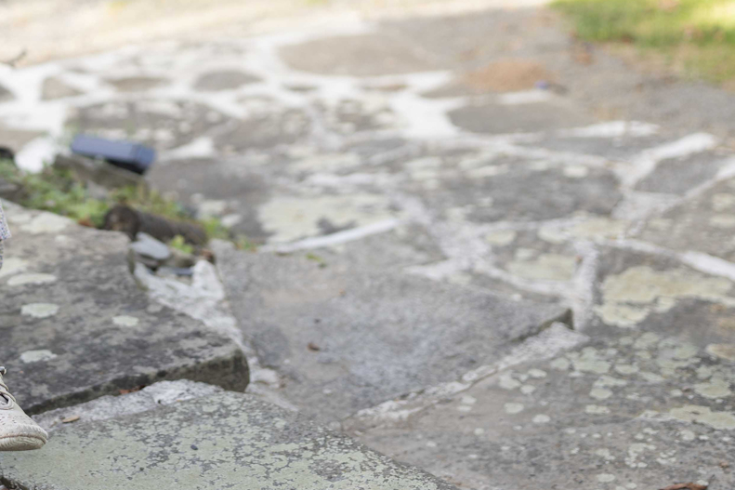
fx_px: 1735
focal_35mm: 85
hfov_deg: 22.5
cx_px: -89
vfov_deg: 15.7
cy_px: -7
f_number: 1.8
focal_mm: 35
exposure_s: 1/500
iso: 125
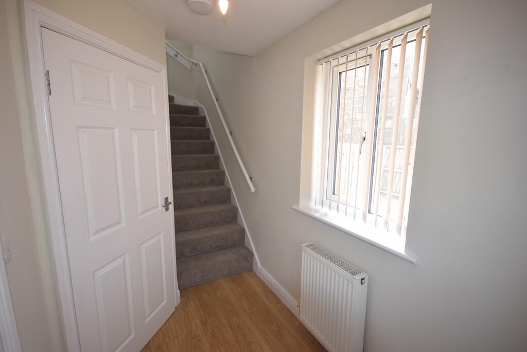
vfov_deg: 72.1
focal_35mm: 16
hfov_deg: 95.0
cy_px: 176
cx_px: 264
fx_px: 242
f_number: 5.6
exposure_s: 1/125
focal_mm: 11
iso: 400
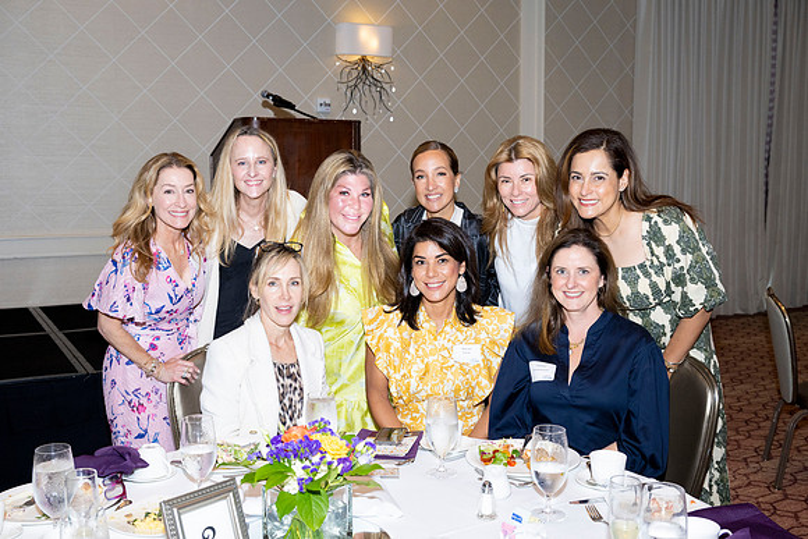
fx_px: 831
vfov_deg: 36.0
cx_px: 404
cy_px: 270
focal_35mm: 37
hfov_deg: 51.9
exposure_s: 1/160
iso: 1000
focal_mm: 37
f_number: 5.6
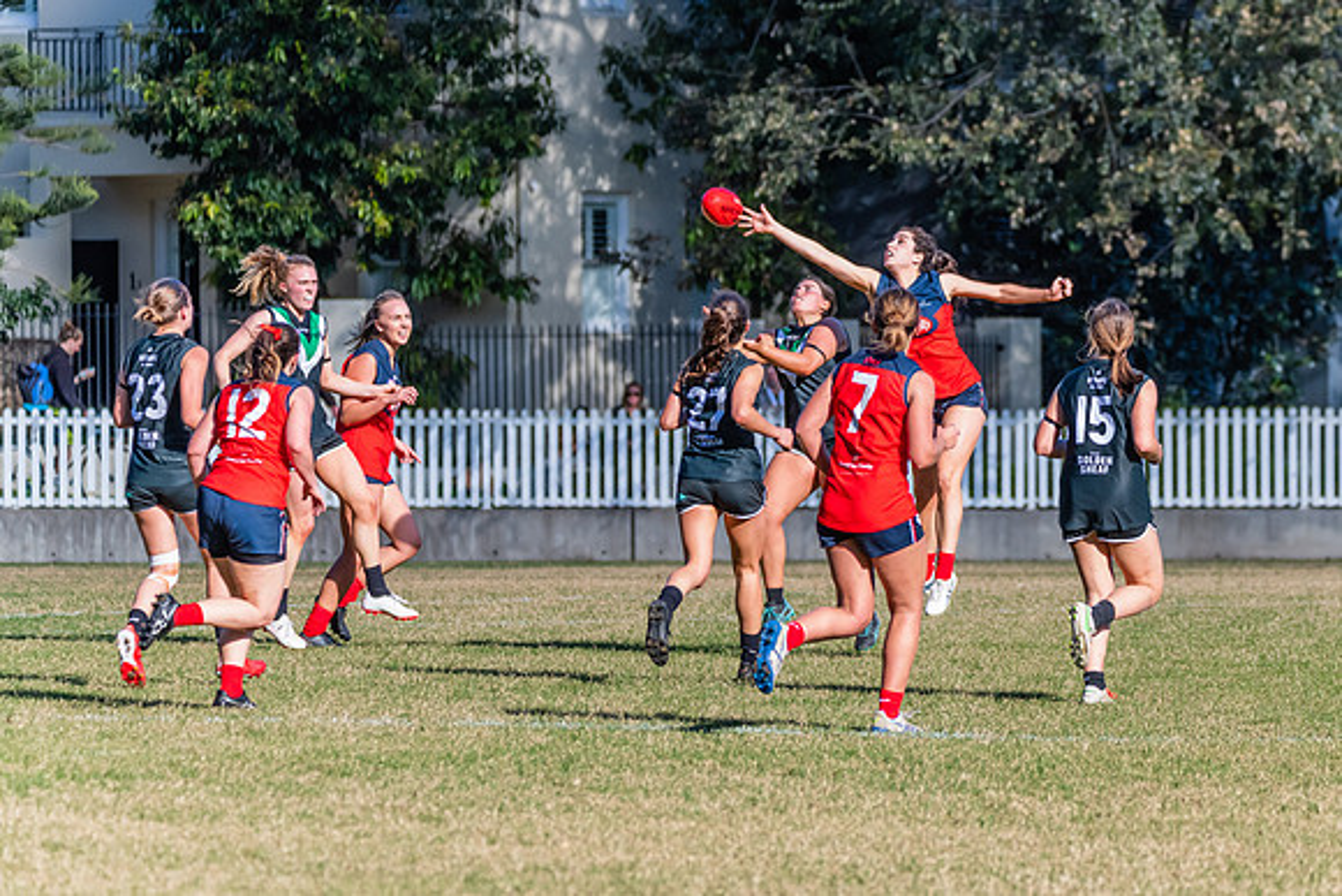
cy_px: 337
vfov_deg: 4.5
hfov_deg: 6.7
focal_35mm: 305
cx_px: 890
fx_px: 11381
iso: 800
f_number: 5.6
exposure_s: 1/1600
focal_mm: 220
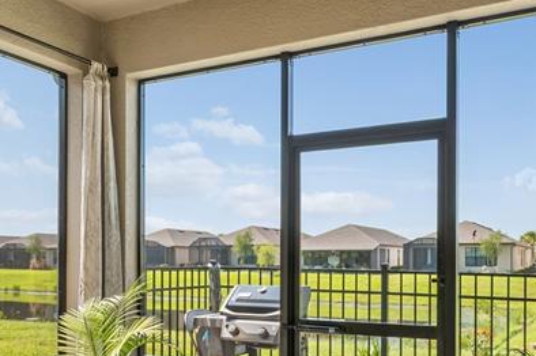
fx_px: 580
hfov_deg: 49.5
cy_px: 258
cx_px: 239
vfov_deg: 33.6
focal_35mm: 39
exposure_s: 1/60
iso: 100
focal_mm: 10
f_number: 7.1
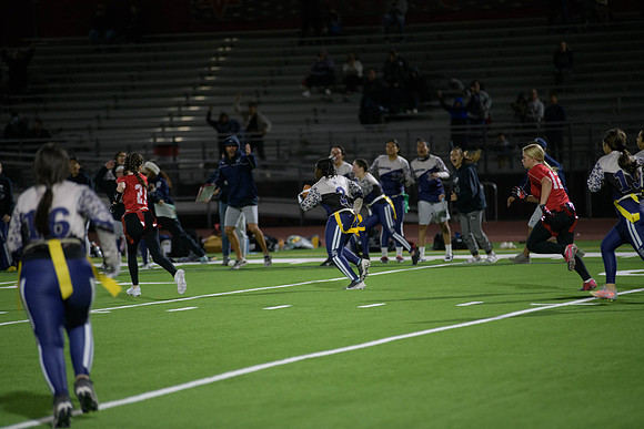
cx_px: 322
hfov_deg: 10.3
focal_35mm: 200
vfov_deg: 6.9
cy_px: 214
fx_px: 3578
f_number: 2.8
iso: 2800
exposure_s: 1/640
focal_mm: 200
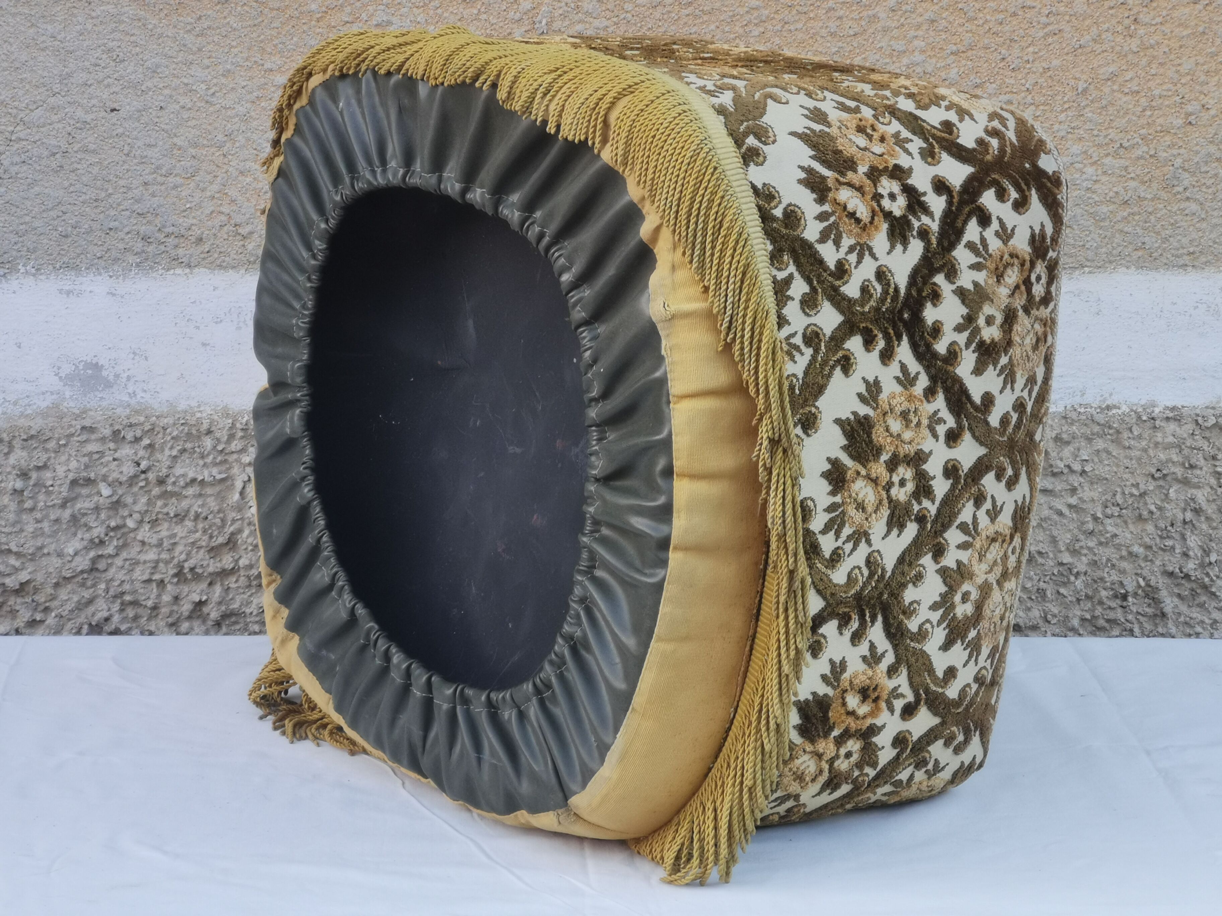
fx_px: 3389
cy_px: 458
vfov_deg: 15.4
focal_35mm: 96
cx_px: 611
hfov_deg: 20.4
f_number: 2.4
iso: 64
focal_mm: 7.48
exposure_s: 1/60
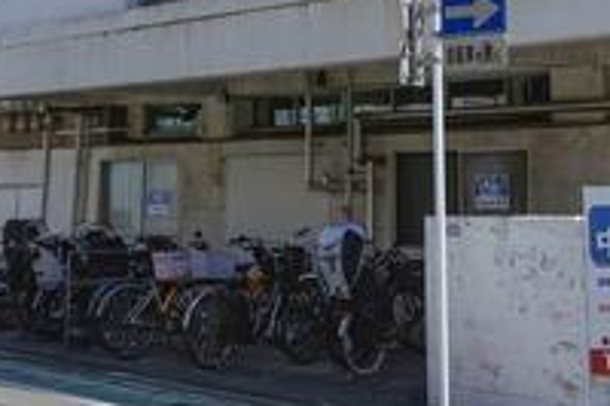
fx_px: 1422
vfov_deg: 15.5
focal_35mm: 84
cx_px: 311
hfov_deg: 24.2
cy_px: -119
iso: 100
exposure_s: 1/200
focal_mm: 28
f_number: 10
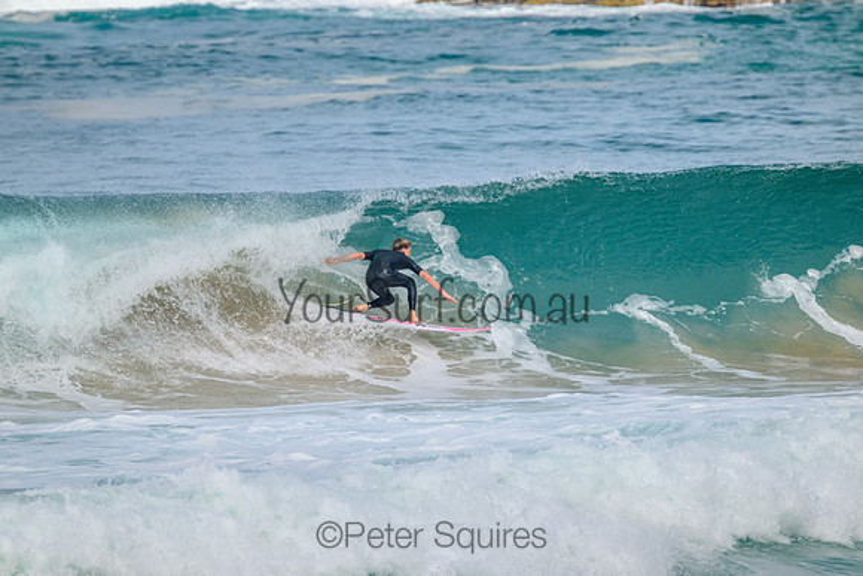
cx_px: 432
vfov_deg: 1.7
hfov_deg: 2.6
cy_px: 288
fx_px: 19181
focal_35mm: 800
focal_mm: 800
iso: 1000
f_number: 11
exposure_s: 1/2000
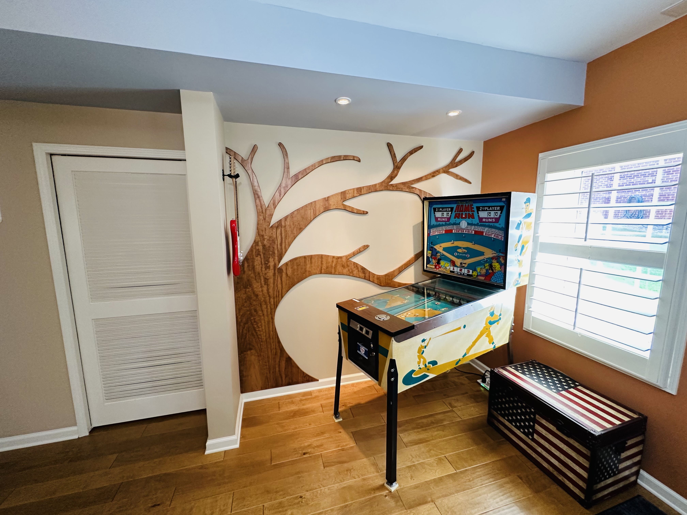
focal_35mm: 14
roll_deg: +0.1
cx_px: 344
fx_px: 278
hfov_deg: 102.1
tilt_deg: -7.9
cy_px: 258
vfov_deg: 85.7
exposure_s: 1/60
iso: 250
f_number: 2.2
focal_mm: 2.22
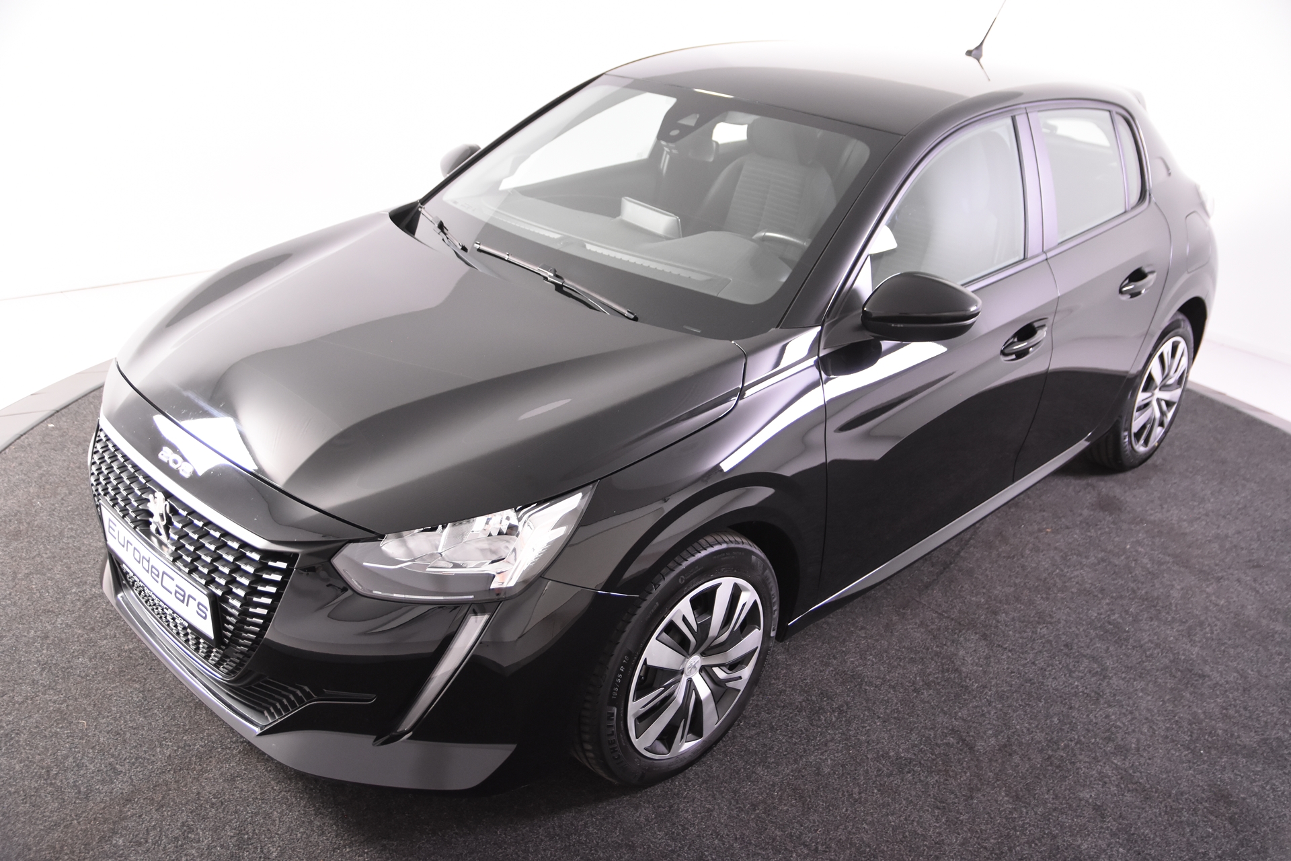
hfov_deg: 57.2
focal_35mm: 33
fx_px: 1183
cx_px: 646
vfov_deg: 40.0
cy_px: 430
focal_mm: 22
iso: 1600
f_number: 3.2
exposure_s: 1/40
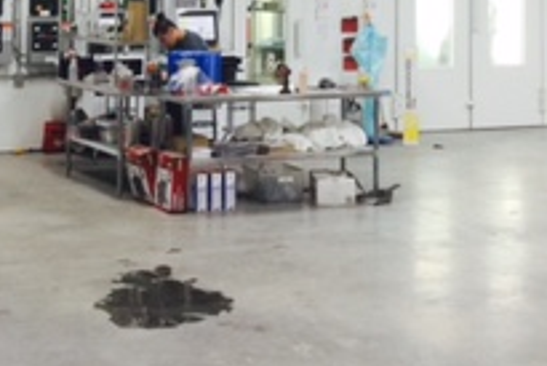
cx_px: 229
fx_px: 1429
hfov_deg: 21.6
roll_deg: +0.0
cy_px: -88
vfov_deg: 14.1
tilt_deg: +2.6
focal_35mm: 94
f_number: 2.2
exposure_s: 1/30
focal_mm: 4.15
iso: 32
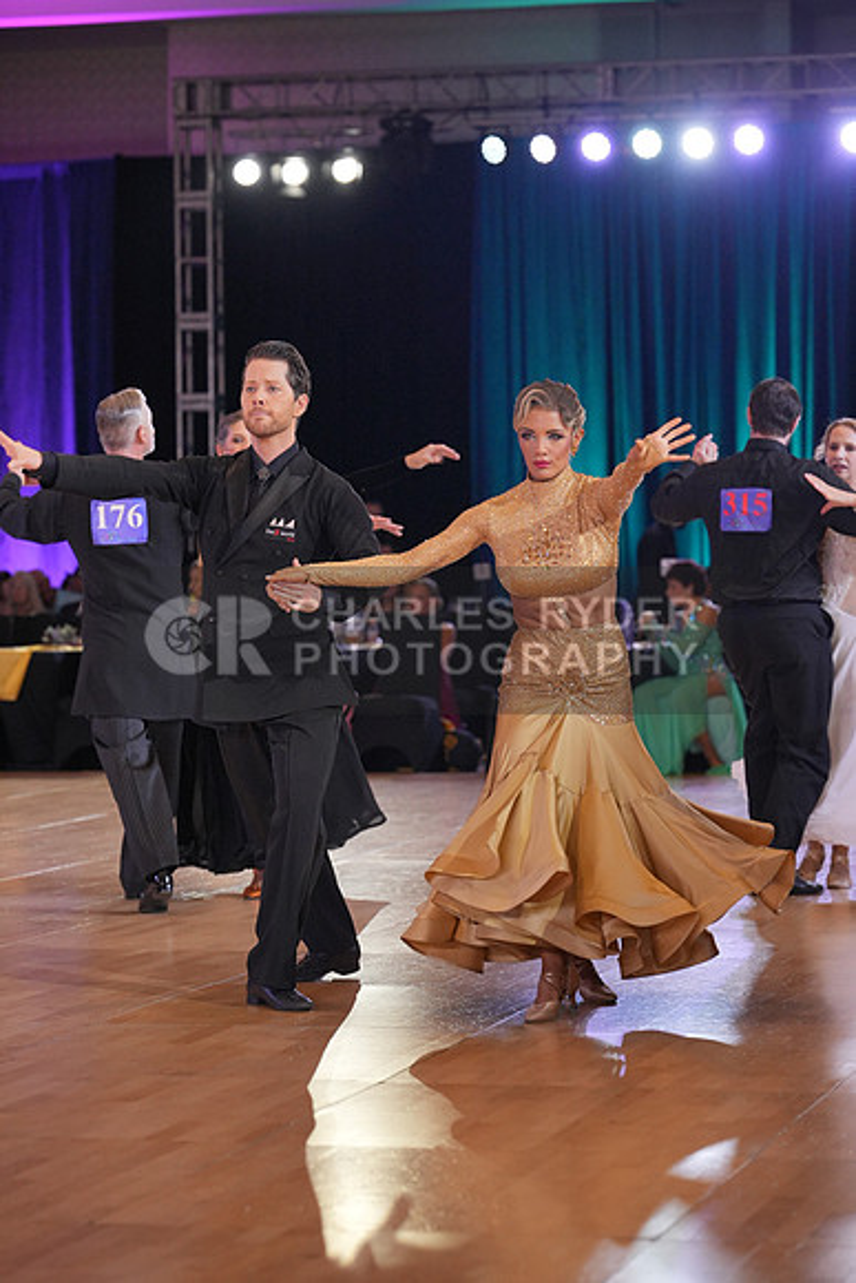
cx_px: 428
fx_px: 3921
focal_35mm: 110
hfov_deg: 12.5
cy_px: 642
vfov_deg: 18.6
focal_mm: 110
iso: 2000
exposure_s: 1/500
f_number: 4
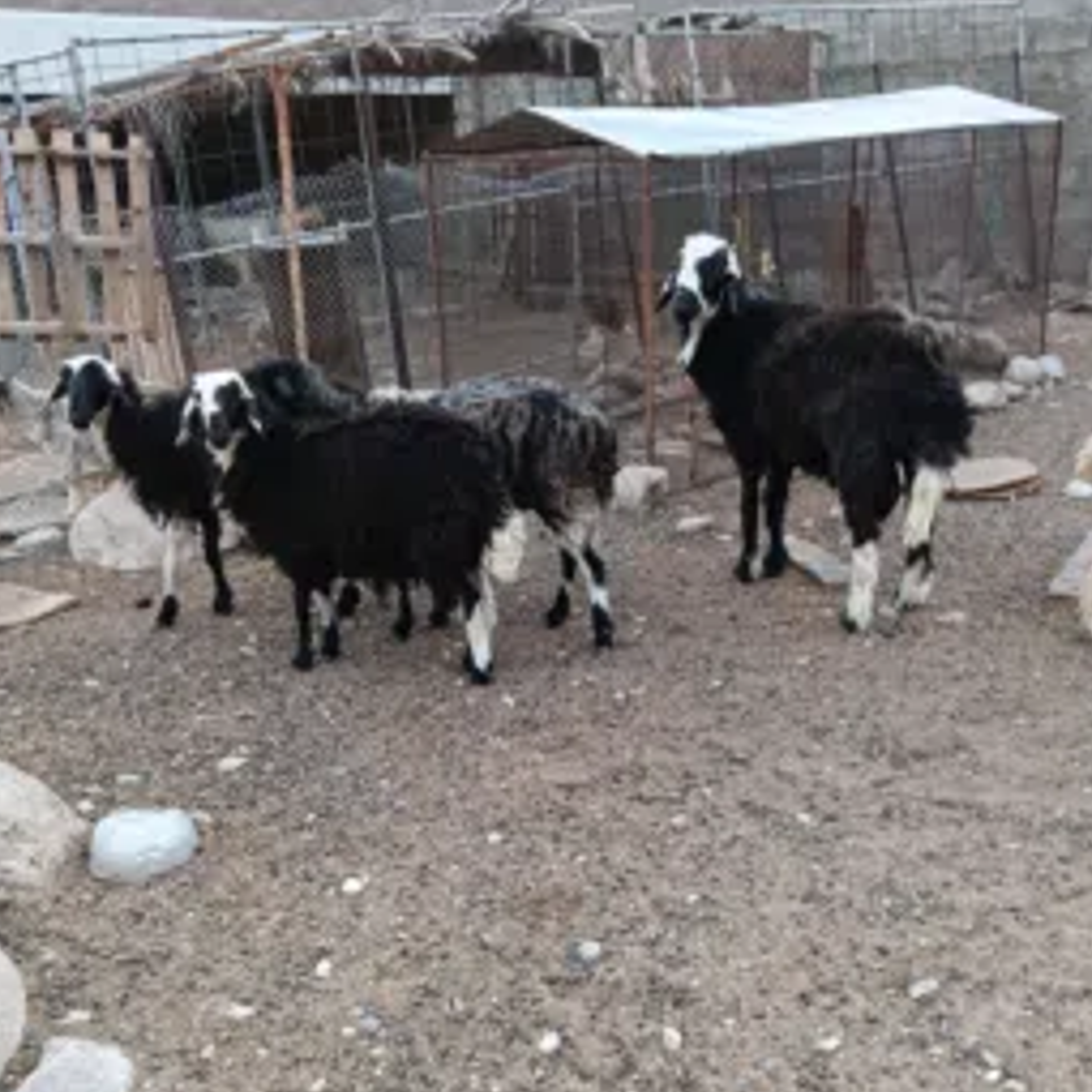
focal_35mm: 36
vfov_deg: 44.6
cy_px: 814
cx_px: 557
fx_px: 1285
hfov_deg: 46.0
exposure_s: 1/33.3
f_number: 1.8
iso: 541
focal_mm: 3.96
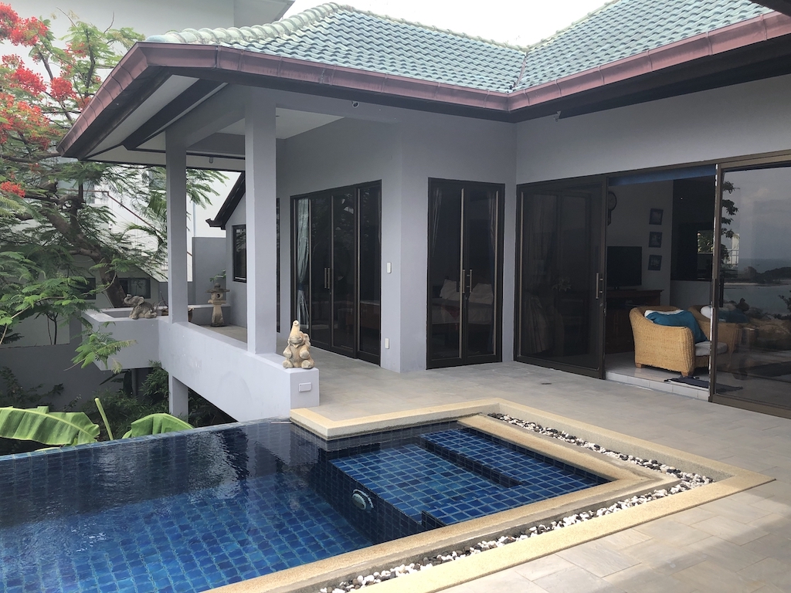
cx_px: 396
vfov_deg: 49.7
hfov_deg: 63.4
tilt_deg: -5.2
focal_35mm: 28
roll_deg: -0.2
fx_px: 640
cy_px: 296
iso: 20
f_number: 1.8
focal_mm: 4
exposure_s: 1/623
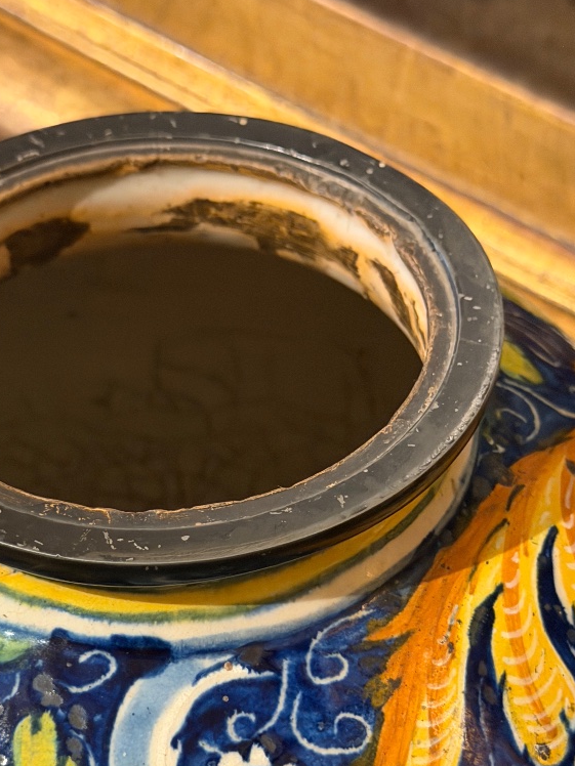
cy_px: 607
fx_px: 1705
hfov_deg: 19.1
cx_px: 183
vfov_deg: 24.9
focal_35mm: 77
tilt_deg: -50.7
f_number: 1.78
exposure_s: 1/33
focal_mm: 6.76
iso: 500
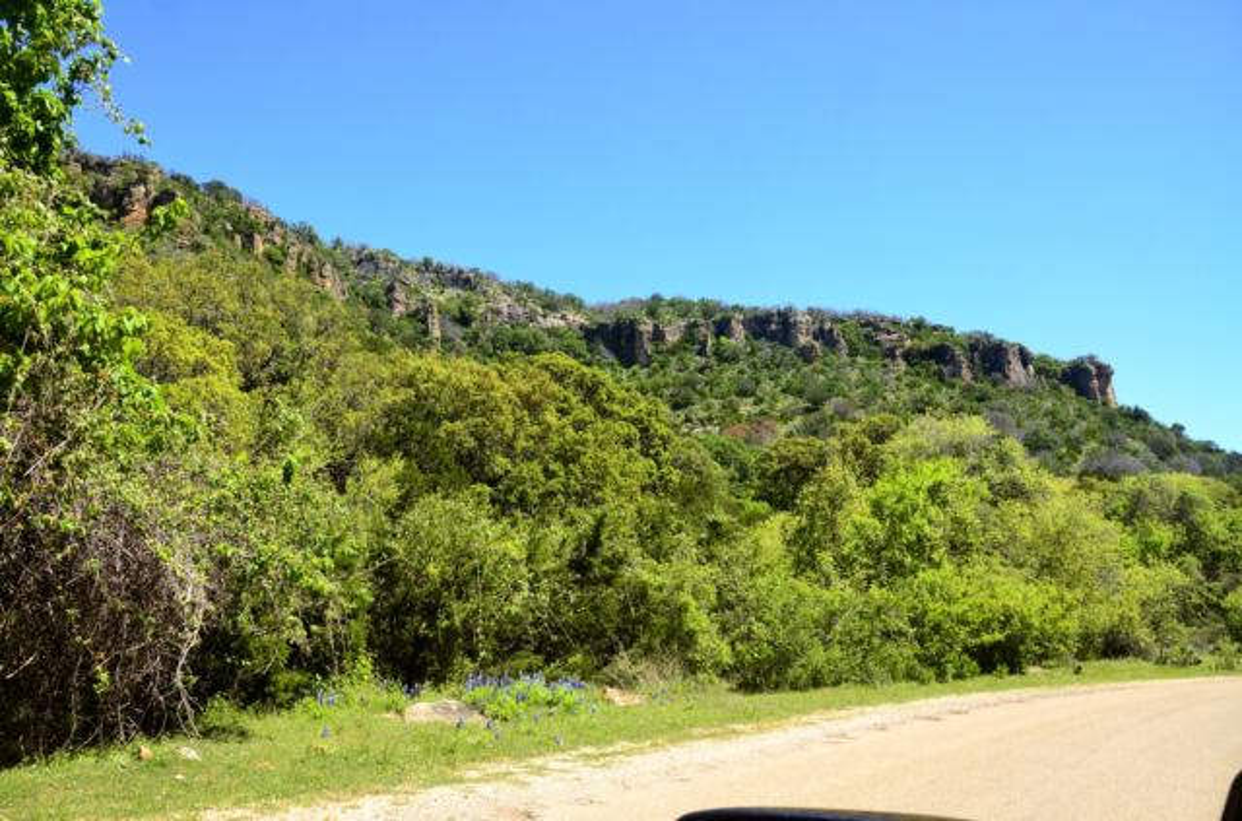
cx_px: 621
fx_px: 929
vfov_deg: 47.7
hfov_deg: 67.5
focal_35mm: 27
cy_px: 410
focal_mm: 18
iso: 200
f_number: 16
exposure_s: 1/80
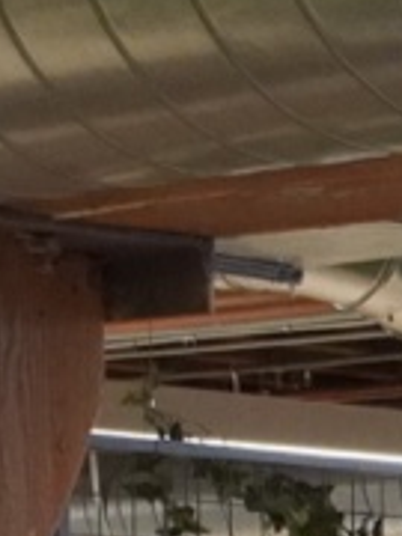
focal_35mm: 258
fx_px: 3991
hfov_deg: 5.1
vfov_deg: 7.5
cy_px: 898
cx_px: 1691
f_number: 4
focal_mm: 23
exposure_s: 1/160
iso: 4000
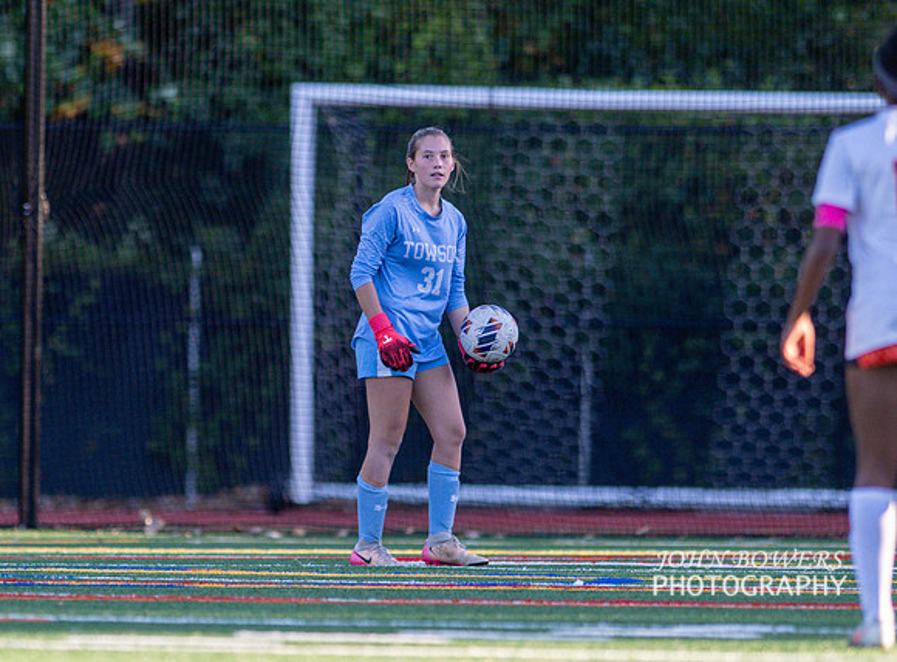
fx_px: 18213
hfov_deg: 2.8
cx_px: 341
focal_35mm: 707
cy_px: 251
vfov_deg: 2.1
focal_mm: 300
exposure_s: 1/1600
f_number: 2.8
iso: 720
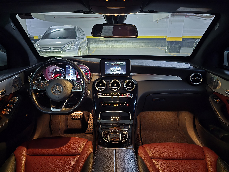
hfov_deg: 73.9
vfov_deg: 58.9
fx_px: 152
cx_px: 114
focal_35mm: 23
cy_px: 86
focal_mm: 6.3
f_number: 1.7
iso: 2500
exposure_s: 1/20
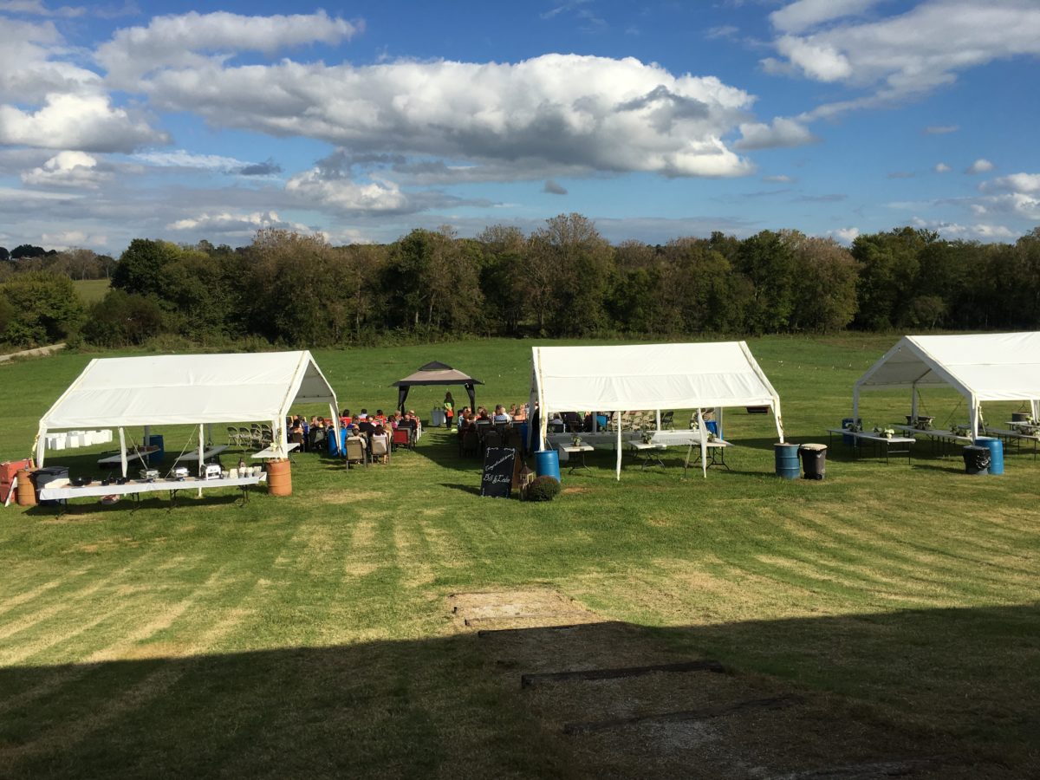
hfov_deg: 61.7
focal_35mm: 29
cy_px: 390
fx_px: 871
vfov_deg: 48.2
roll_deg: -0.3
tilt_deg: -6.5
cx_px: 520
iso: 25
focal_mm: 4.15
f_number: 2.2
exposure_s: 1/2849
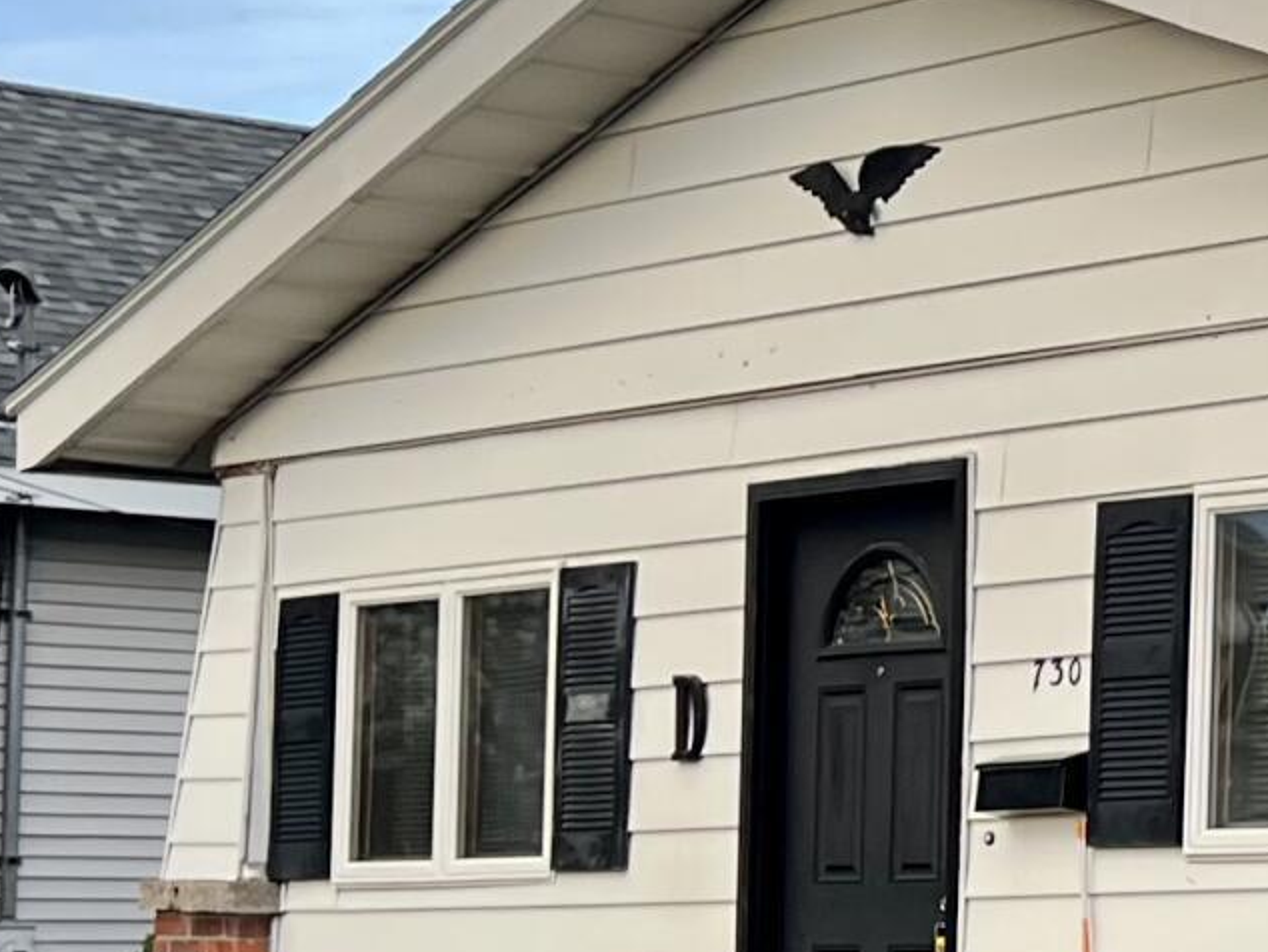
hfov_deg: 14.6
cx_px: 2074
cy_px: 544
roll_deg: -0.3
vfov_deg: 12.1
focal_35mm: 123
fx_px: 4507
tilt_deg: +4.8
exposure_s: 1/121
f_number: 1.5
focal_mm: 5.7
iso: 100
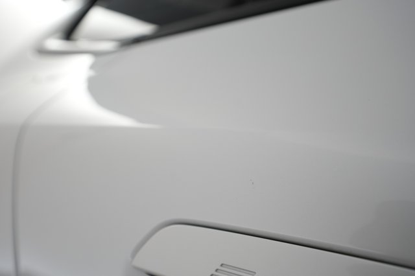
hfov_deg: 65.5
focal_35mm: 28
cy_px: 138
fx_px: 323
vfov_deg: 46.4
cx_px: 208
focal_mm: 28
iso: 1000
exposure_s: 1/100
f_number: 4.5
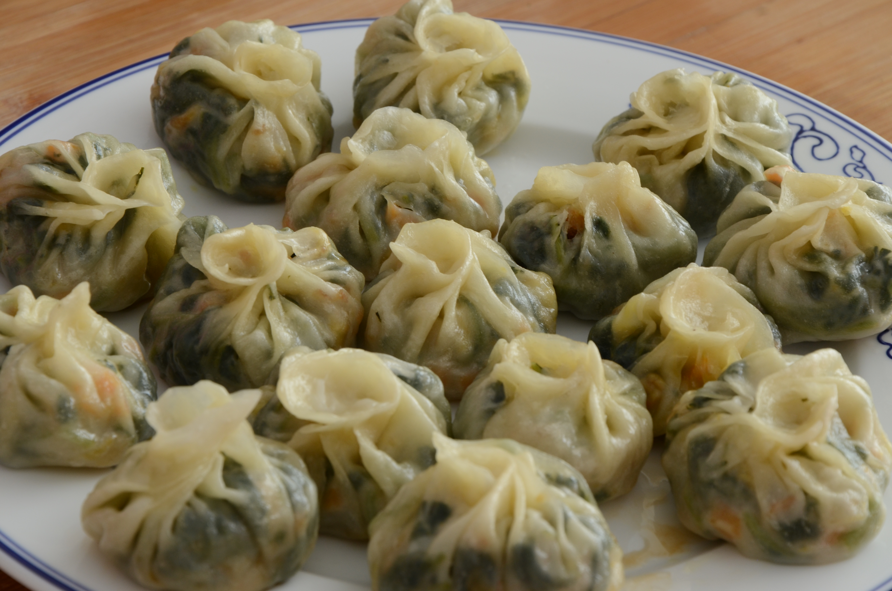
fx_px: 3894
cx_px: 446
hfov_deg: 13.1
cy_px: 296
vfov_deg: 8.7
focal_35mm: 158
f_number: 11
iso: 250
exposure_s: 1/50
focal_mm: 105
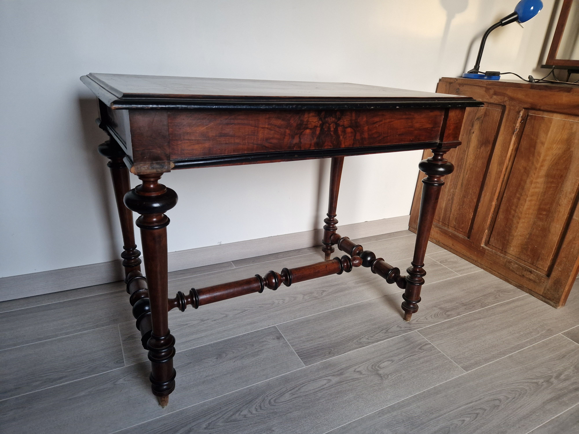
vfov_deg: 58.9
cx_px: 290
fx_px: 385
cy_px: 217
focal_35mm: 23
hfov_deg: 73.9
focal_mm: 5.4
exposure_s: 1/100
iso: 320
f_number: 1.8
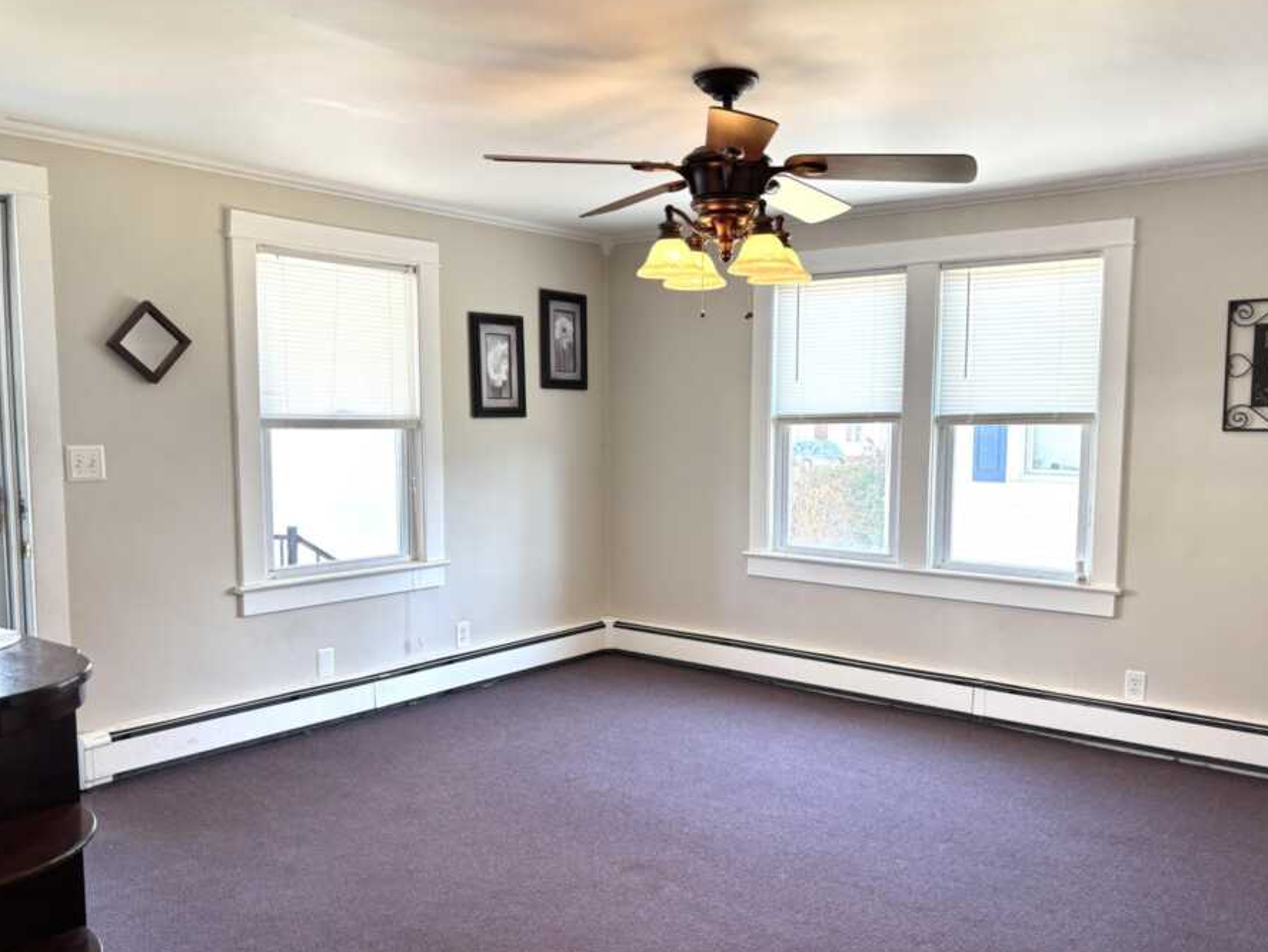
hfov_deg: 59.9
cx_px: 679
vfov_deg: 46.8
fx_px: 1099
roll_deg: -0.4
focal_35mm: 30
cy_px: 512
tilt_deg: -5.3
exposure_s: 1/120
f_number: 1.6
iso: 64
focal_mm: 5.96
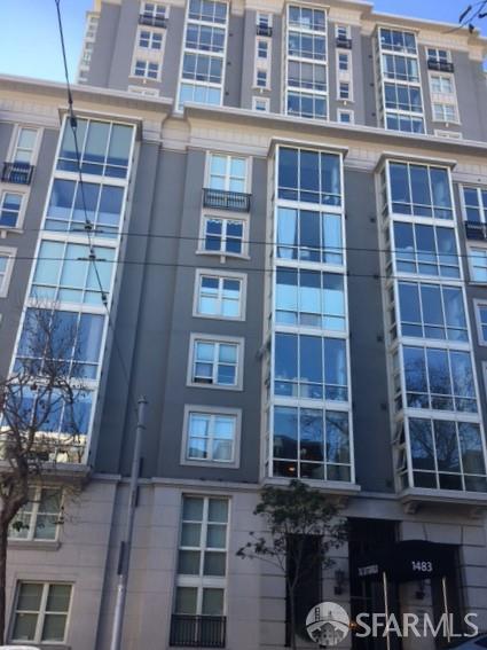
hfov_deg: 48.2
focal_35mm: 29
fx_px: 544
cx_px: 244
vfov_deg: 61.7
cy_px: 325
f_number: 2.2
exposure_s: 1/418
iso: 25
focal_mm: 4.15
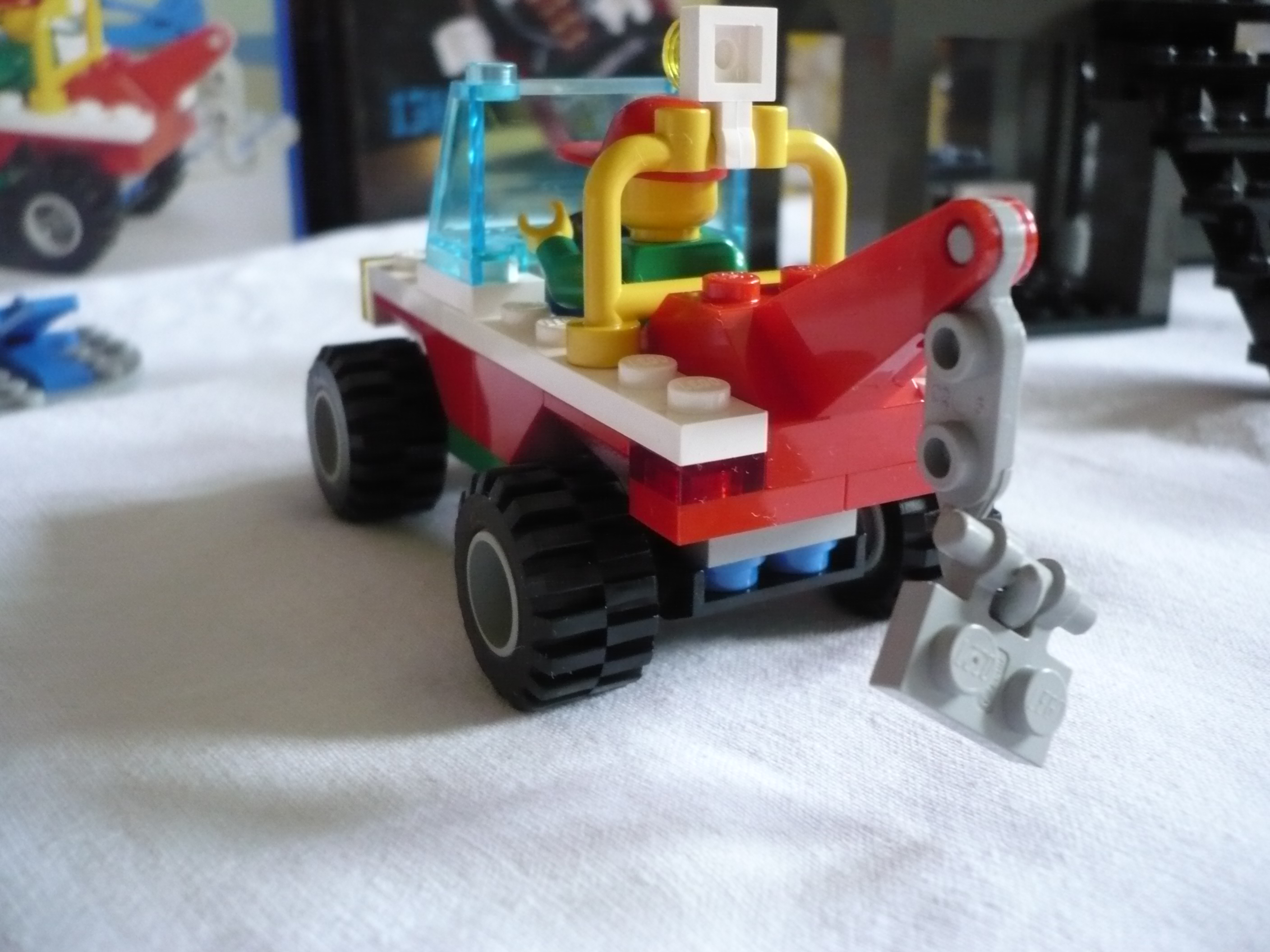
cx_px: 635
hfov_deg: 52.6
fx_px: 1284
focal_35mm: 35
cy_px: 476
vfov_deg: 40.7
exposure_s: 1/30
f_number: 2.8
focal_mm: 5.8
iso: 400
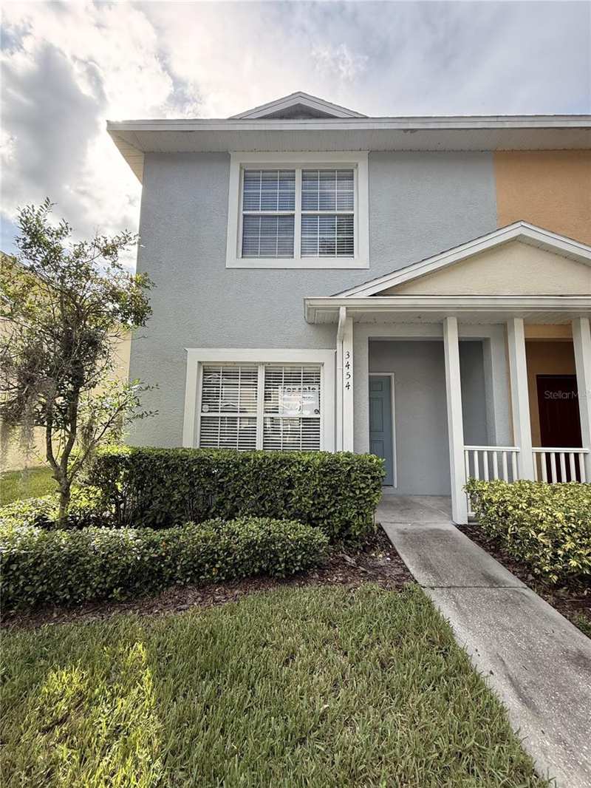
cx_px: 296
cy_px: 394
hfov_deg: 85.7
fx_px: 319
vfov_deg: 102.1
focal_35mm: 14
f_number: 2.2
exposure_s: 1/559
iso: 50
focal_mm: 2.22
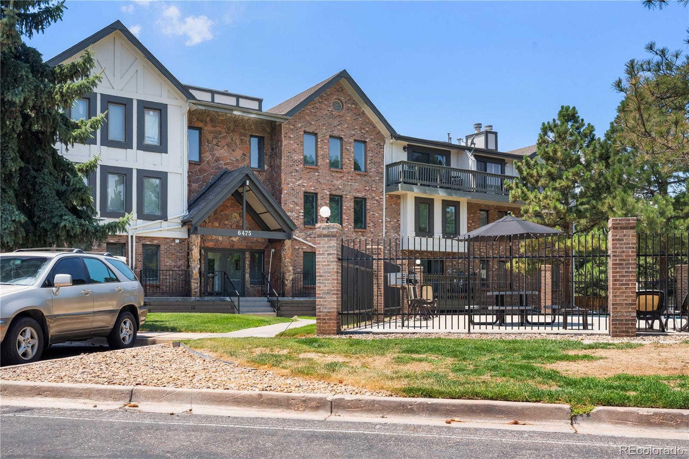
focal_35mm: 35
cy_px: 230
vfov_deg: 37.8
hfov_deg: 54.4
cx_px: 344
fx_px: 670
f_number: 8
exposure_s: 1/60
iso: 160
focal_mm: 35
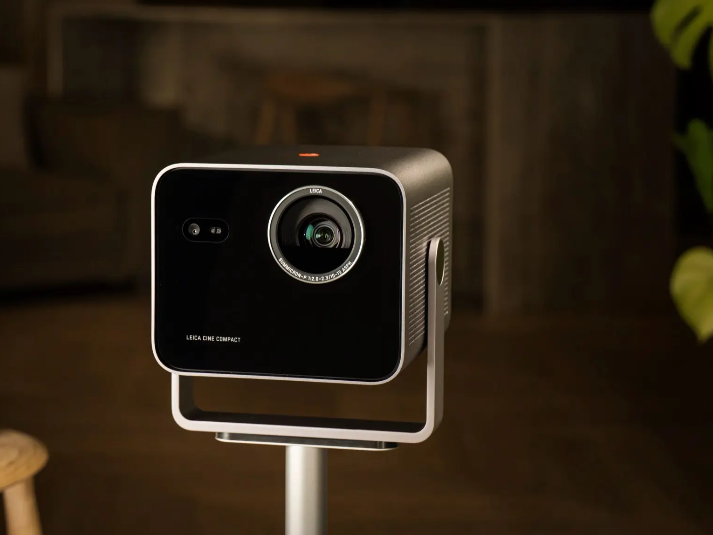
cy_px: 268
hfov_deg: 19.1
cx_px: 296
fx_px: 2122
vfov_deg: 14.4
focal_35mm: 103
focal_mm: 82
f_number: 5
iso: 320
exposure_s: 1/6
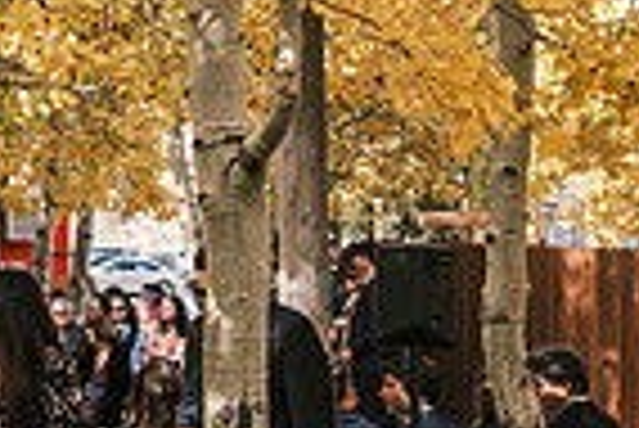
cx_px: -428
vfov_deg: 12.5
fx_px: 1954
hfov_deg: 16.3
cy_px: 146
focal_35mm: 110
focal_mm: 18
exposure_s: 1/250
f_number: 5.6
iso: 160
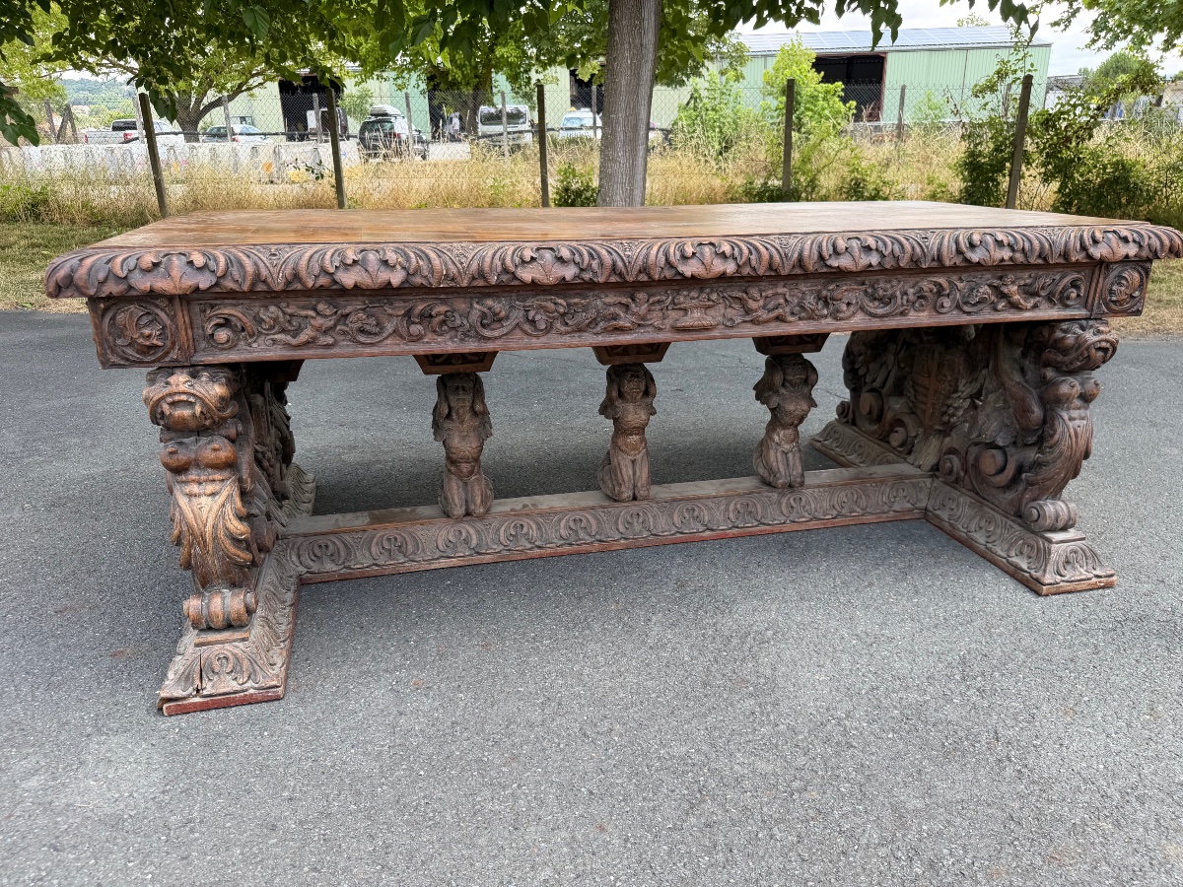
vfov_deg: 56.8
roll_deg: +2.0
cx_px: 592
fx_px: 820
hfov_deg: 71.6
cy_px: 444
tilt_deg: -20.9
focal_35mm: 24
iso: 80
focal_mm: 6.76
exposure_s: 1/607
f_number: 1.78
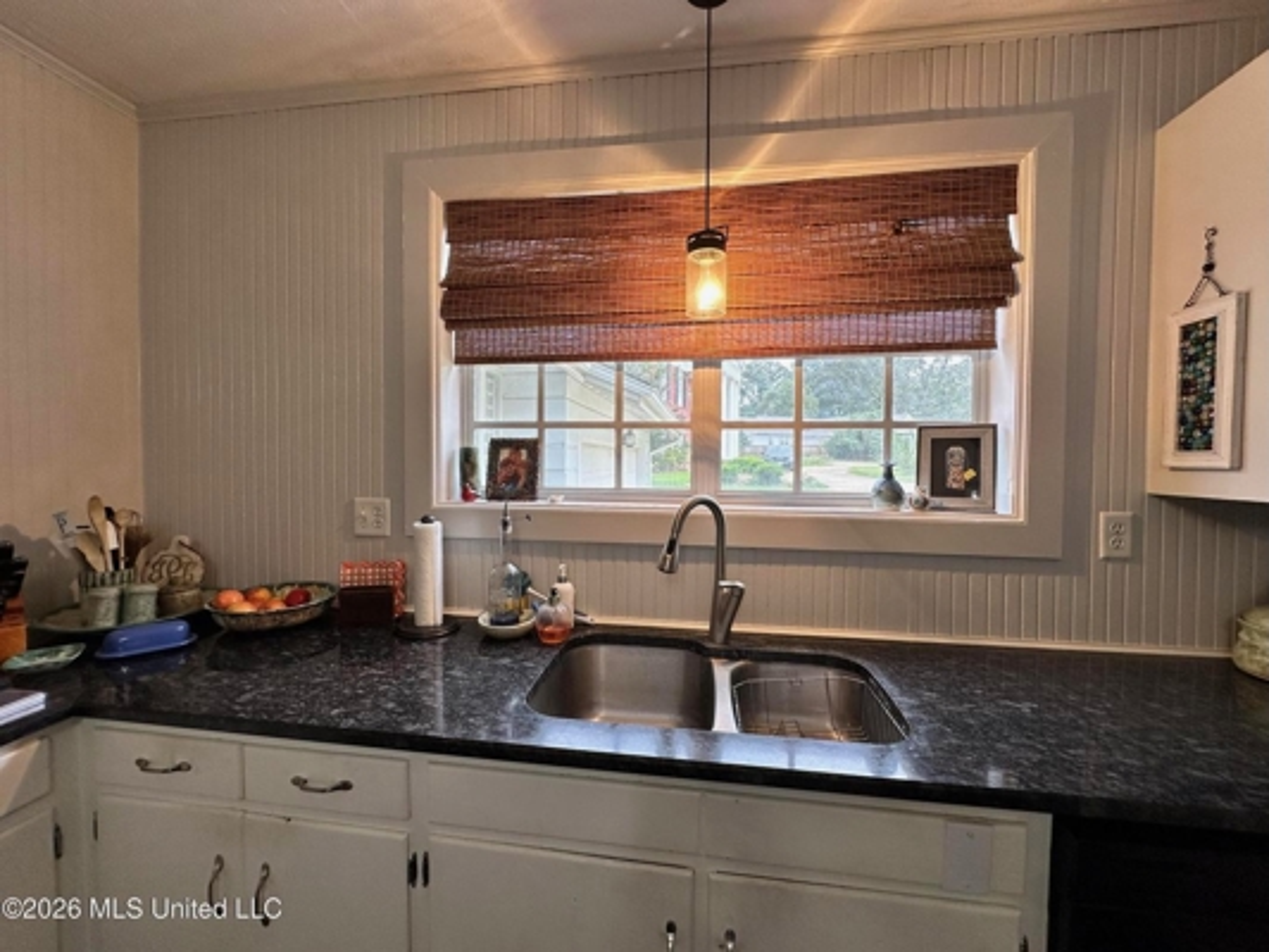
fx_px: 513
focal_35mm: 14
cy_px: 476
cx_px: 634
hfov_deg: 102.1
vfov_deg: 85.7
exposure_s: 1/120
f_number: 2.2
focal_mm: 2.22
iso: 50
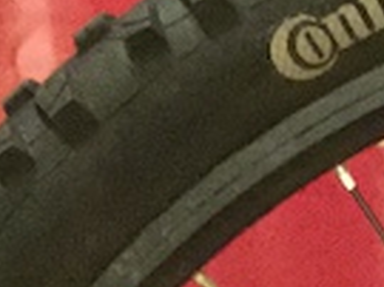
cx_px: 660
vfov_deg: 5.9
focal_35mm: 235
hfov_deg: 8.2
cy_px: 870
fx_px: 2605
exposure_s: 1/17
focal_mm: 3.3
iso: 640
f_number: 2.4
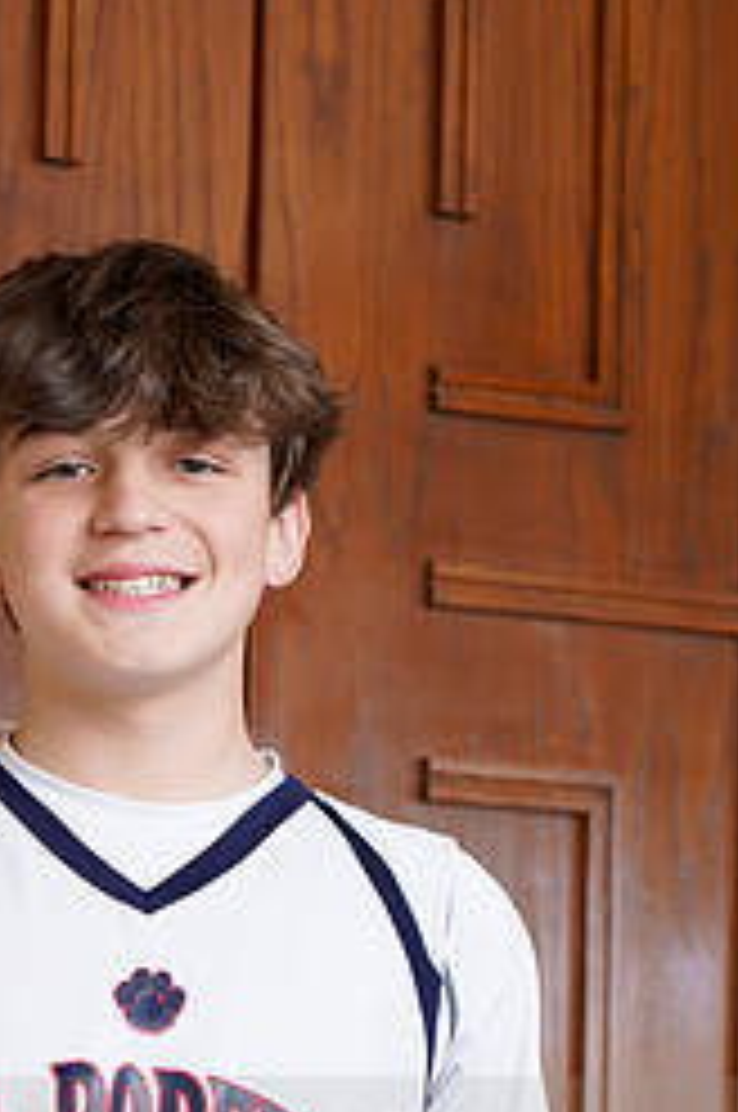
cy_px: 1139
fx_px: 6167
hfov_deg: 6.8
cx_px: -36
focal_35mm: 200
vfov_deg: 10.2
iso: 200
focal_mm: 85
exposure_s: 1/60
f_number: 5.6
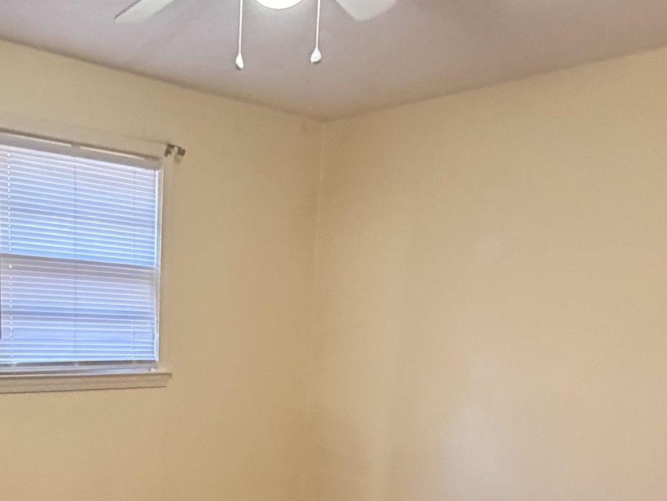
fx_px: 848
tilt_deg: -13.3
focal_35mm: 44
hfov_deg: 41.6
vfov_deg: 30.5
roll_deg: -0.6
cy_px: 504
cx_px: 162
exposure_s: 1/60
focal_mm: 2.22
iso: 800
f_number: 2.2
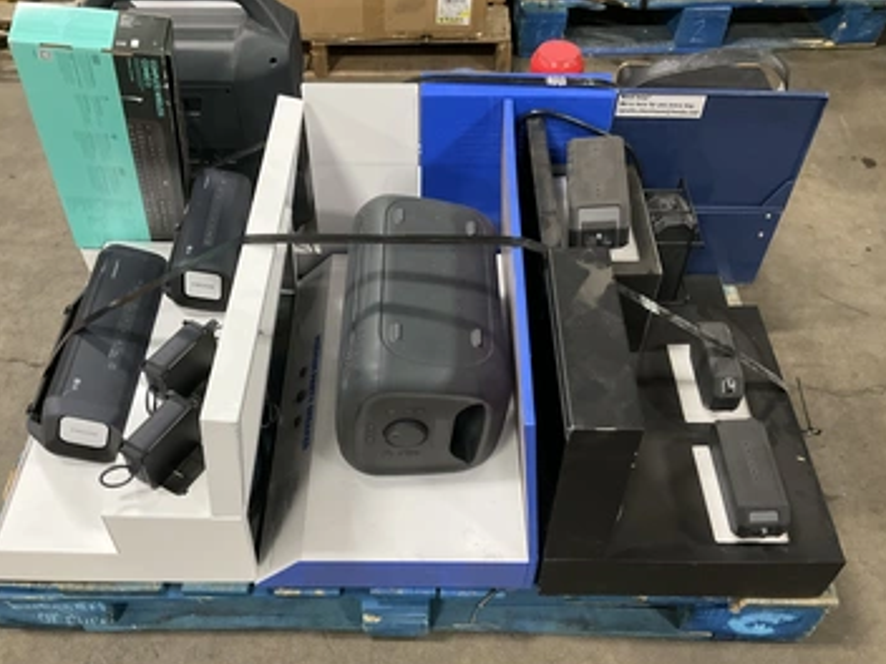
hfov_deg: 55.3
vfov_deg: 42.9
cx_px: 415
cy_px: 375
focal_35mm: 33
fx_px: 845
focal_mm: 3
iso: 250
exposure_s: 1/40
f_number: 1.8
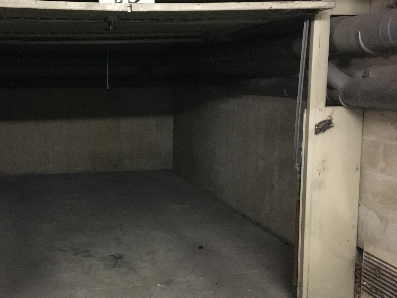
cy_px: 153
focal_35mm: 42
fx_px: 482
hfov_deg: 43.7
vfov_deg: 34.3
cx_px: 113
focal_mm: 4.15
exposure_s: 1/17
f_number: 2.2
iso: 320
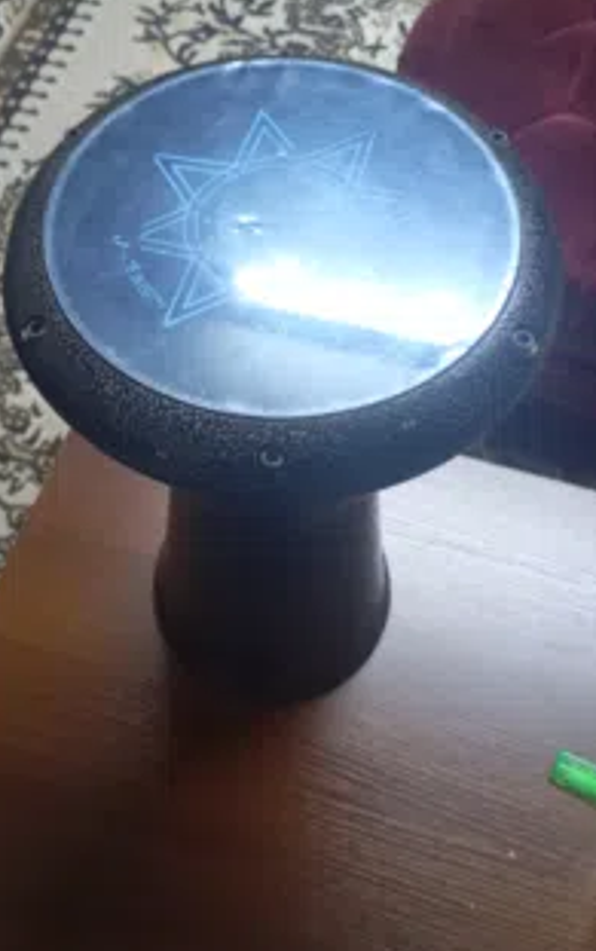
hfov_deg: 33.3
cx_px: 196
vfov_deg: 51.2
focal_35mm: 38
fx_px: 985
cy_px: 379
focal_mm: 4.27
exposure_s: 1/25
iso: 669
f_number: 1.8
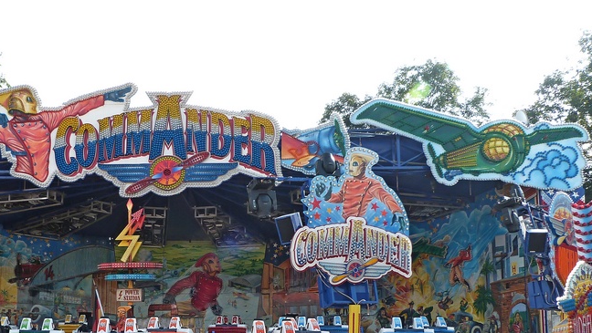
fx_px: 660
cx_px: 190
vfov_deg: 27.4
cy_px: 295
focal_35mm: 42
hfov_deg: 47.4
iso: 100
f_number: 4.5
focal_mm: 4.5
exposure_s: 1/200
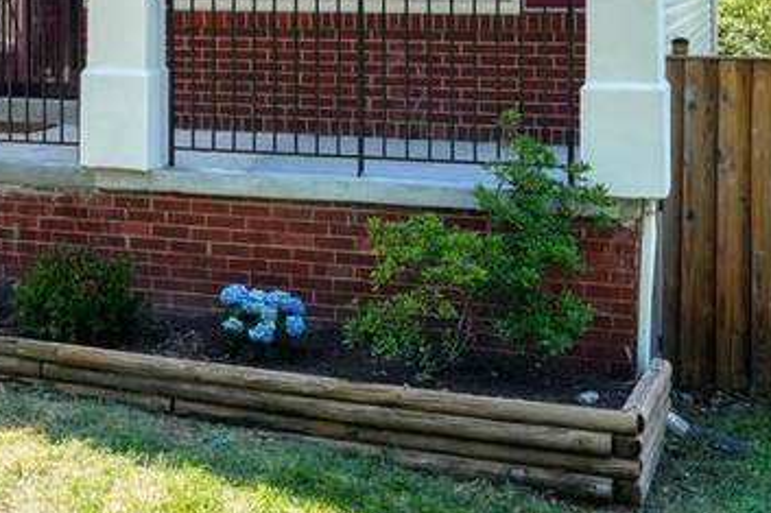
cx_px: 107
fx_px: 1257
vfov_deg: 20.0
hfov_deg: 32.7
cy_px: -250
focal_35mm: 59
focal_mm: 16.2
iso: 320
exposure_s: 1/800
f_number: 11
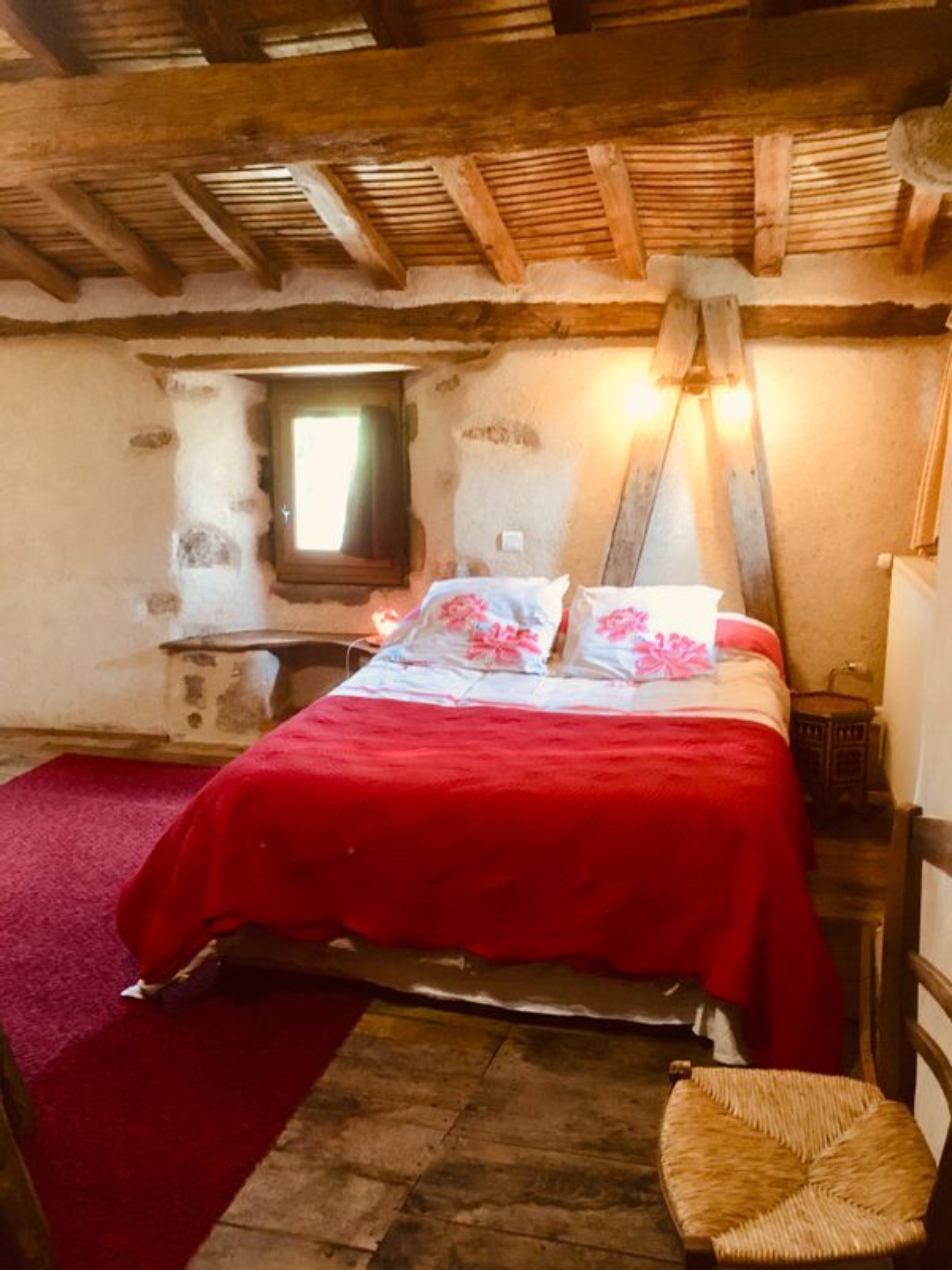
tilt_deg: -11.0
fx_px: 1063
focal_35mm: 29
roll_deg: -0.6
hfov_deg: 48.2
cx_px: 476
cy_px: 635
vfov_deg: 61.7
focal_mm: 4.15
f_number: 2.2
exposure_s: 1/20
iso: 200
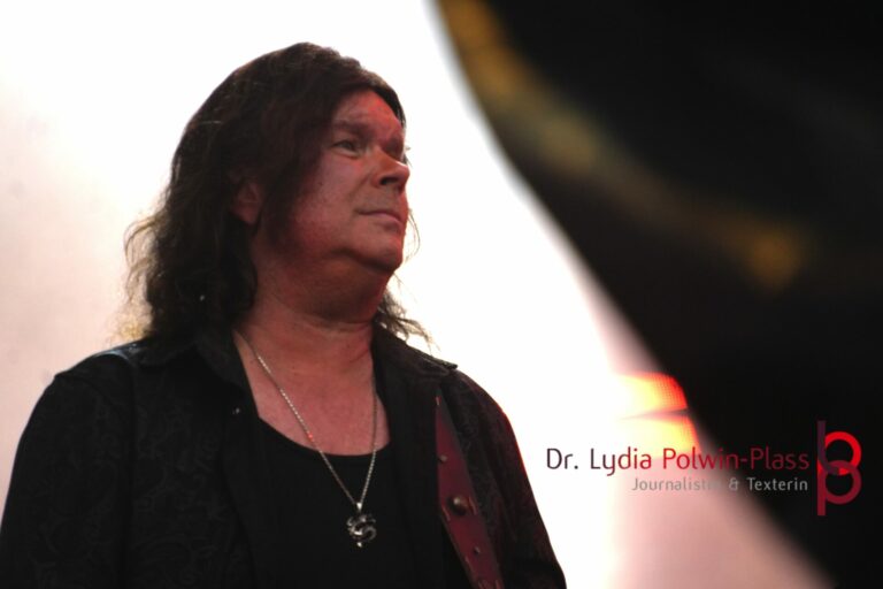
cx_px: 442
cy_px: 294
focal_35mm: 450
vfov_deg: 3.1
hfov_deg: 4.6
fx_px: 11037
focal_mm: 300
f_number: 6.3
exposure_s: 1/500
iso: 1000
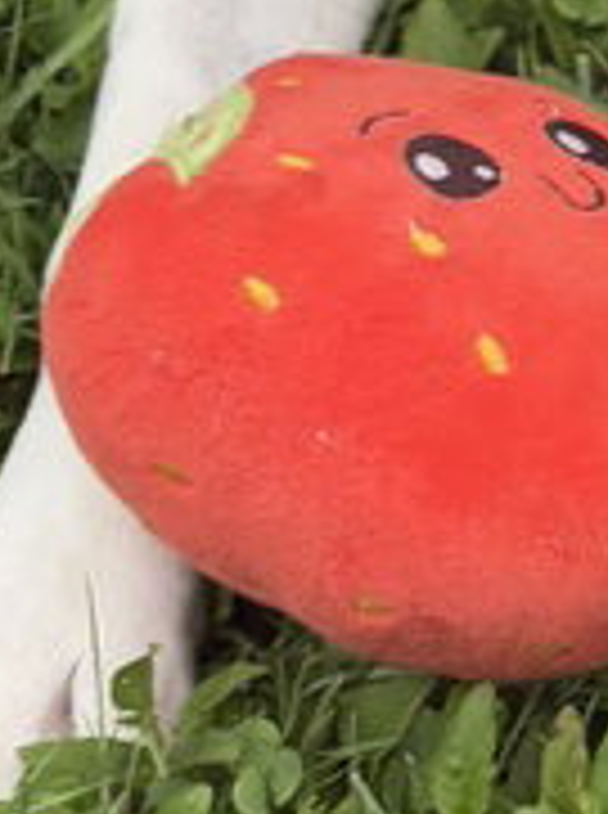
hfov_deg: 9.6
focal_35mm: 144
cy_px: -238
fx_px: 3384
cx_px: 1234
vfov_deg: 13.3
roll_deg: -0.1
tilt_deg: -35.4
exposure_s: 1/83
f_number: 1.6
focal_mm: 5.96
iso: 125
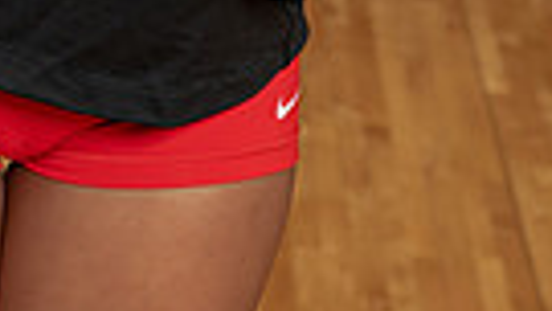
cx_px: 102
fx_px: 2913
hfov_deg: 10.8
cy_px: -589
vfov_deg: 5.7
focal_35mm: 199
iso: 500
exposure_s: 1/250
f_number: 5.6
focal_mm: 57
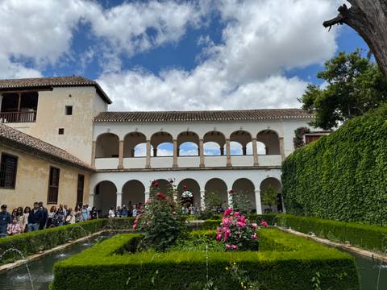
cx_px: 194
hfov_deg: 71.6
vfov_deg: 56.8
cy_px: 145
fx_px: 268
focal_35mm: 24
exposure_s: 1/5814
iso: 80
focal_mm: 6.76
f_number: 1.78
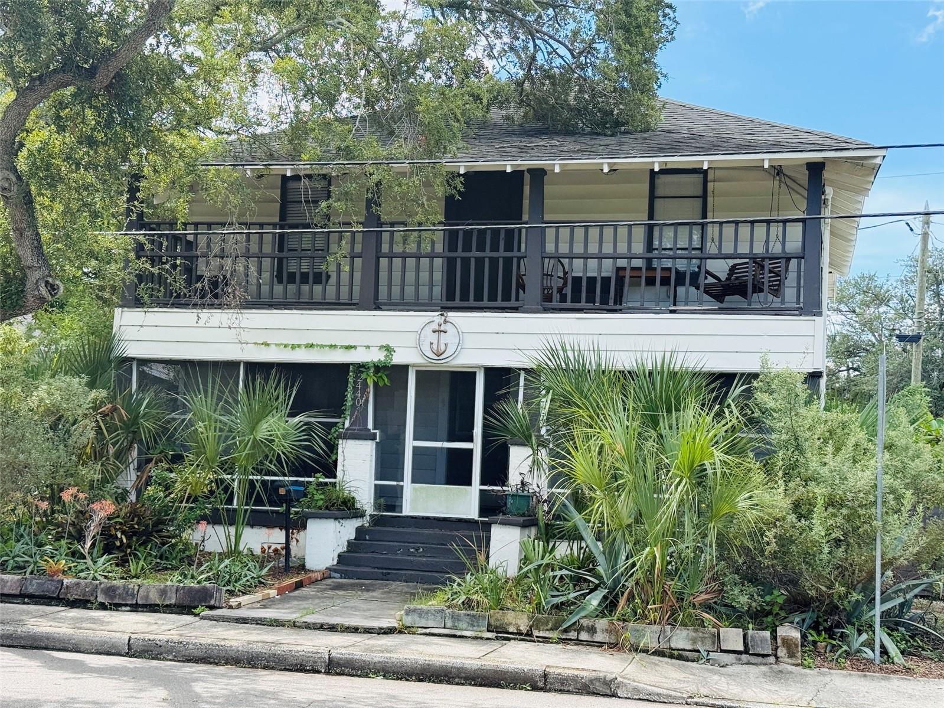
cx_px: 472
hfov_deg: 39.7
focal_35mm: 48
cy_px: 354
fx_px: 1309
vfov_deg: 30.3
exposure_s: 1/1429
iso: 80
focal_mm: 6.76
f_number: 1.78
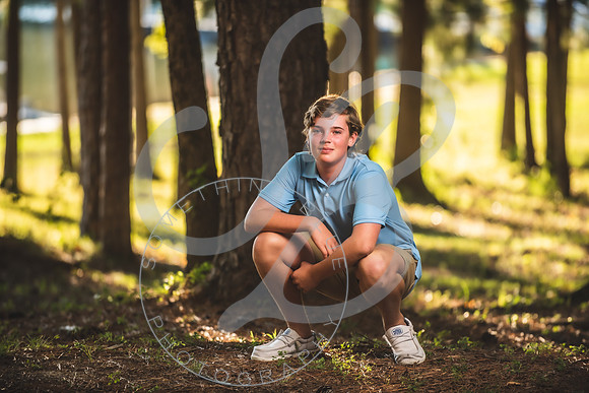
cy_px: 196
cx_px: 294
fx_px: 3273
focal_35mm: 200
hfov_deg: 10.3
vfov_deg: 6.9
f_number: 2.8
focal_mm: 200
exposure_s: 1/200
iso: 100
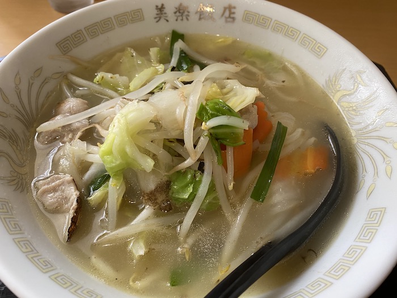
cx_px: 198
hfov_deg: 67.3
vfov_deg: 53.1
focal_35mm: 26
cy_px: 149
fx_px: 298
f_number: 1.8
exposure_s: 1/78
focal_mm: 4.25
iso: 125
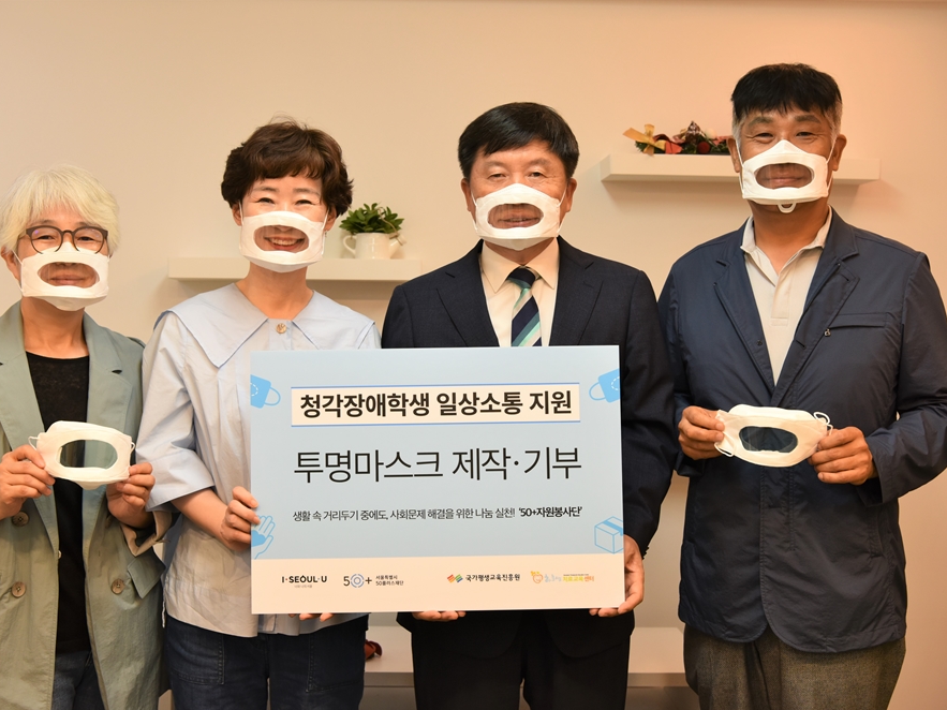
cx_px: 432
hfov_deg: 38.9
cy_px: 357
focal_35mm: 49
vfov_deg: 29.7
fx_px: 1340
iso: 1000
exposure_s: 1/125
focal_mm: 45
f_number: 5.6
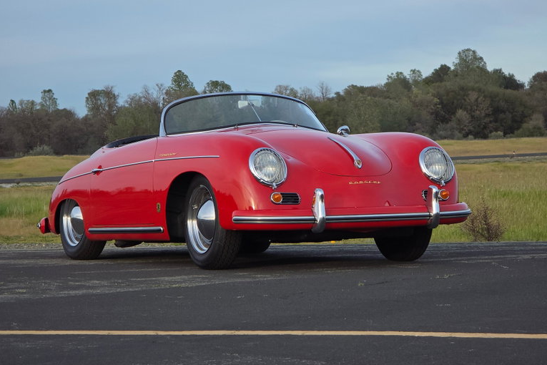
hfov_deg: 17.1
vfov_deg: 11.4
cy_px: 160
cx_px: 273
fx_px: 1823
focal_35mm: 120
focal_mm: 18.6
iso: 64
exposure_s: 1/377
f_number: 3.4
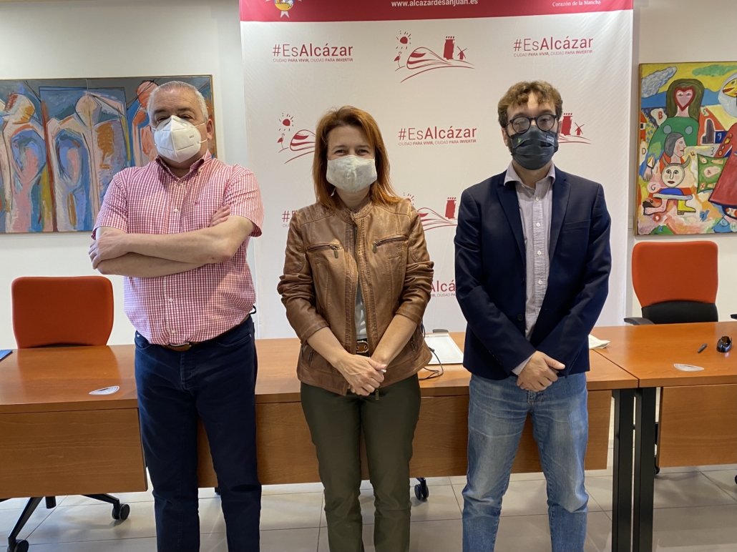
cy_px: 276
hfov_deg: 67.3
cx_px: 368
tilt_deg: -8.1
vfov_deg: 53.0
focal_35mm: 26
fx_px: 553
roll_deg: +1.3
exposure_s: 1/50
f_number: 1.8
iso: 80
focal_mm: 4.25
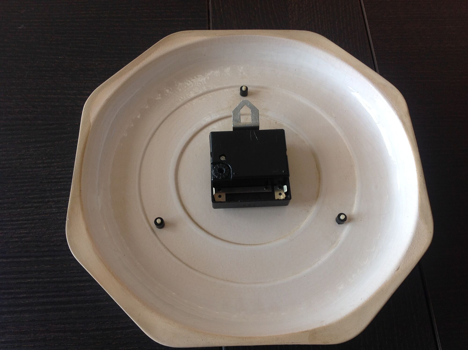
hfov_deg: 52.7
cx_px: 234
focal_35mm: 35
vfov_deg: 40.6
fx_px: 473
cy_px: 175
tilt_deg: -66.0
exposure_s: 1/120
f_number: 2.4
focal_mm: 4.28
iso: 50
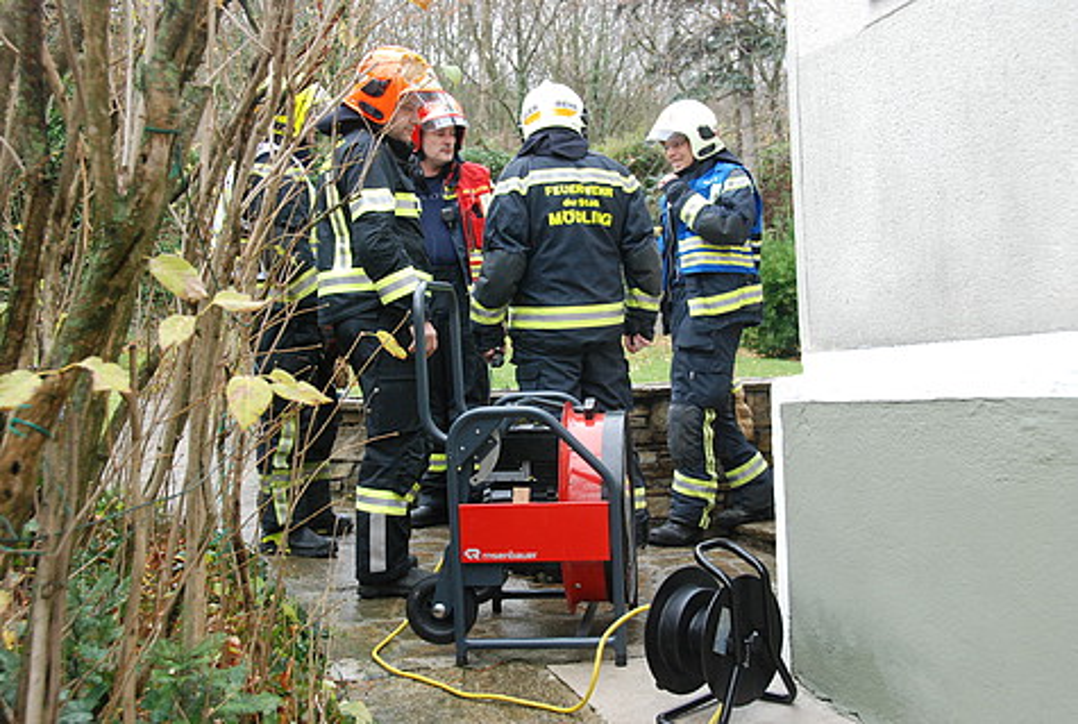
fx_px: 1395
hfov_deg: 42.2
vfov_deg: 29.1
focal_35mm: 46
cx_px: 539
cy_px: 362
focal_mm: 31
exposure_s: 1/160
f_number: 7.1
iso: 800
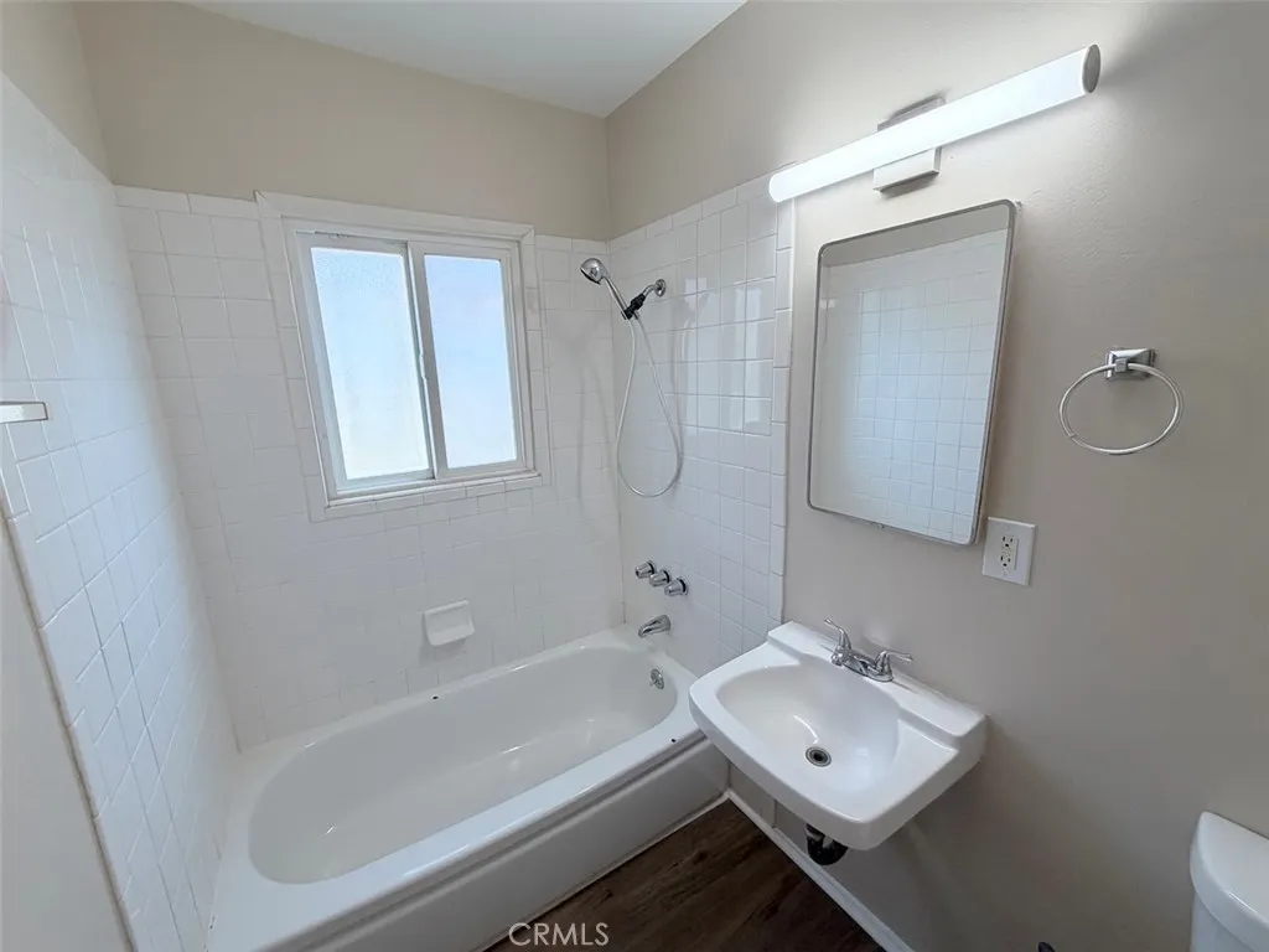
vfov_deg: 85.7
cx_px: 634
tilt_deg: -12.5
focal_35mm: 14
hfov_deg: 102.1
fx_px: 513
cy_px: 476
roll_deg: +2.9
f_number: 2.2
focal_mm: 2.22
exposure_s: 1/120
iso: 100
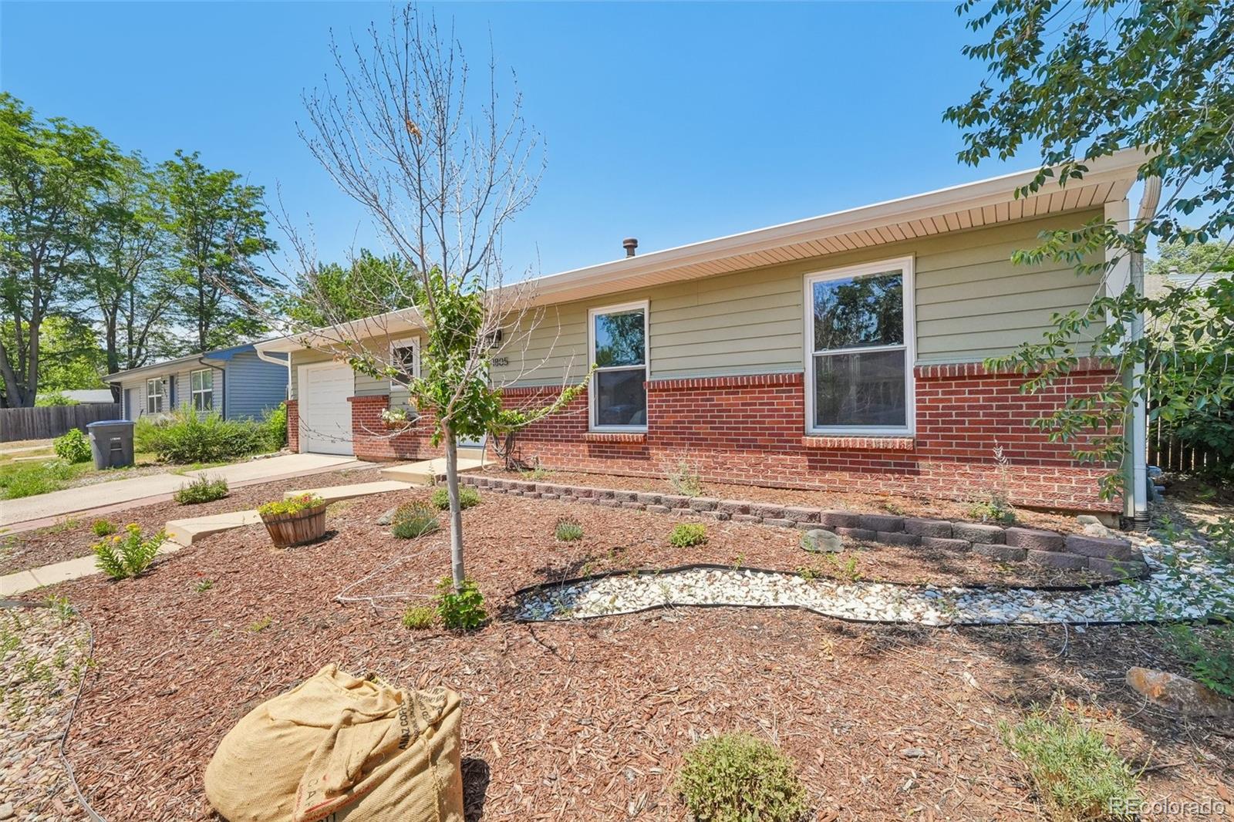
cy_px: 411
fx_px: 514
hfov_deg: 100.4
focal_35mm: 15
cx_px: 617
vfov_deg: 77.3
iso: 800
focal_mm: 10
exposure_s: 1/1000
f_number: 8
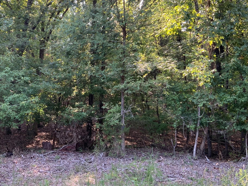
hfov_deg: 46.0
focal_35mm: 40
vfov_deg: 36.0
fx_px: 287
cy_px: 95
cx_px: 82
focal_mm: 3
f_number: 1.8
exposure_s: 1/120
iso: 64
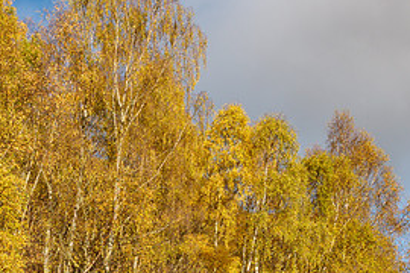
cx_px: 105
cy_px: 287
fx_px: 661
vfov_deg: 22.3
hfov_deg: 33.8
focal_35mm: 58
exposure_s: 1/250
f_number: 5.6
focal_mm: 13
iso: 200
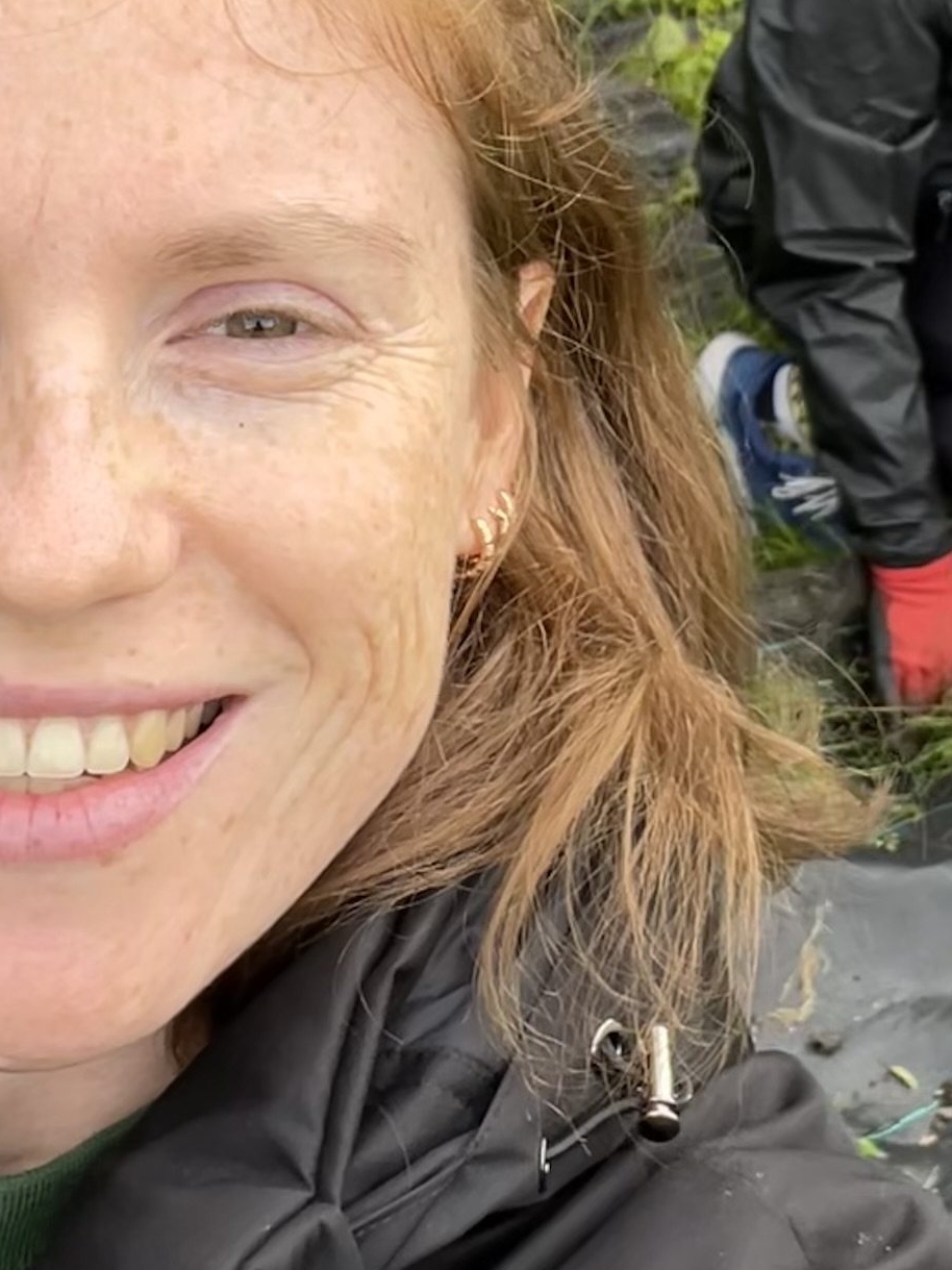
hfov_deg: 19.4
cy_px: 239
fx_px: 2787
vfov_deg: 25.2
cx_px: 494
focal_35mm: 76
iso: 25
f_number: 2.2
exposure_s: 1/206
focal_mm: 2.71
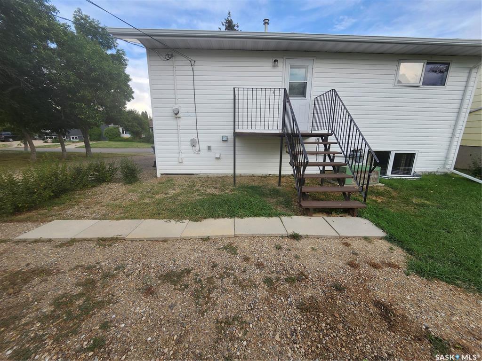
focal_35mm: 13
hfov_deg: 106.2
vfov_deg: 89.9
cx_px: 241
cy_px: 180
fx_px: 181
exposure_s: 1/305
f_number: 2.2
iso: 40
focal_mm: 1.74
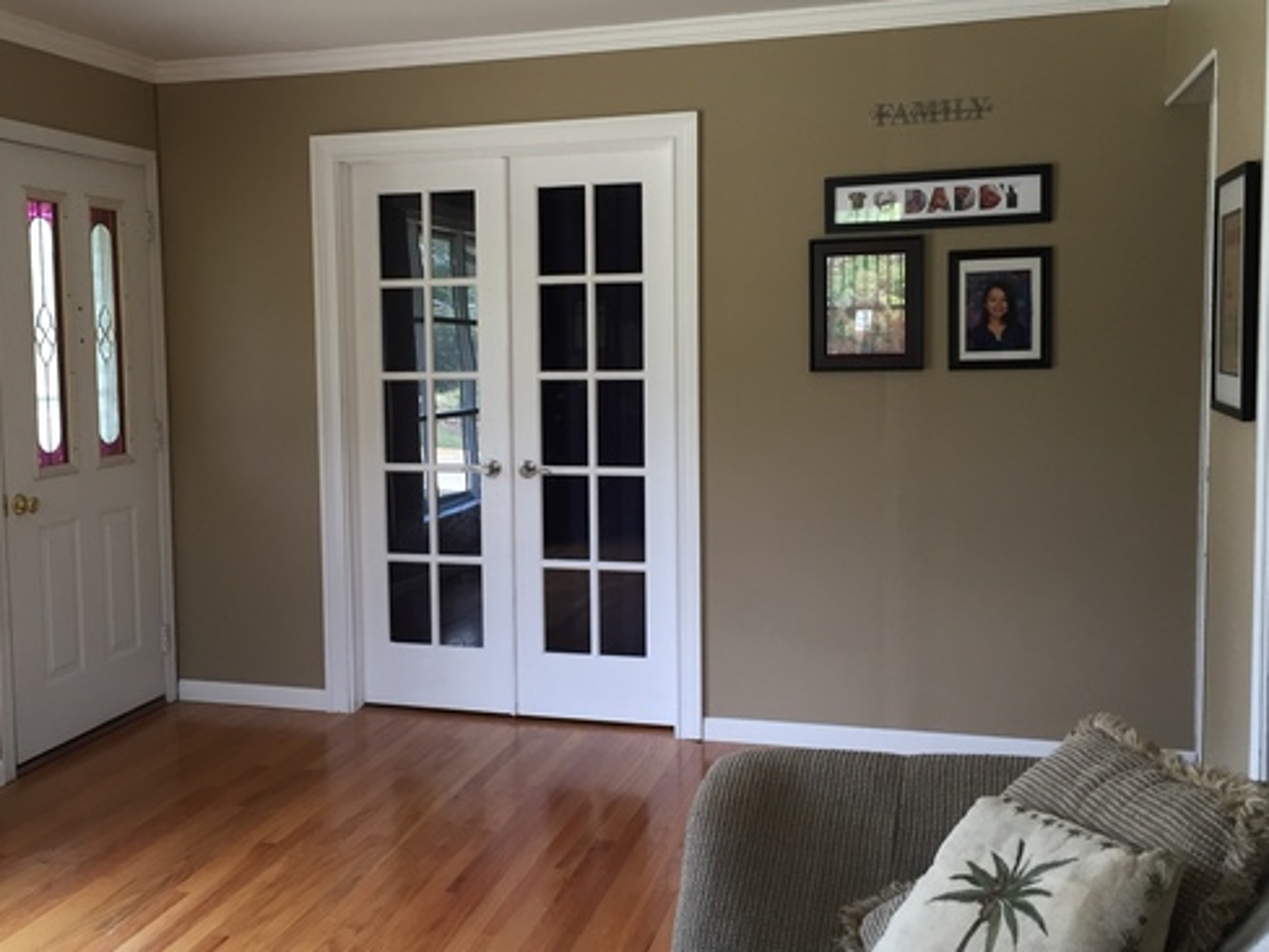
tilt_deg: -4.8
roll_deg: +1.2
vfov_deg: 37.7
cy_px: 453
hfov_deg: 48.7
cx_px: 512
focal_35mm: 38
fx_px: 1393
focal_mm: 4.15
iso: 32
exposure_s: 1/30
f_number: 2.2
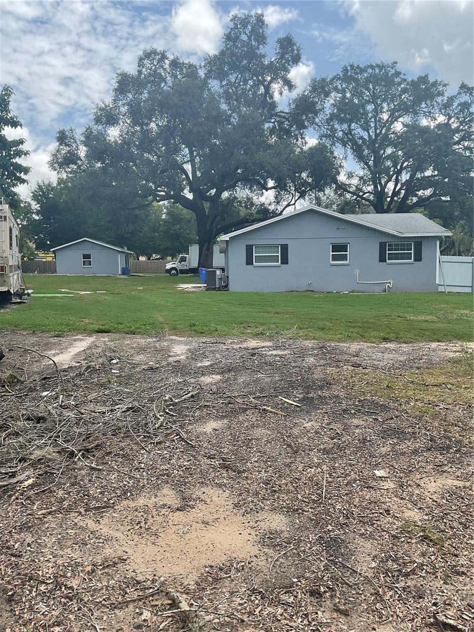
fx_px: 529
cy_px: 316
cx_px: 237
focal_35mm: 29
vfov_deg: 61.7
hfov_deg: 48.2
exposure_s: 1/978
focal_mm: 3
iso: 16
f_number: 1.8
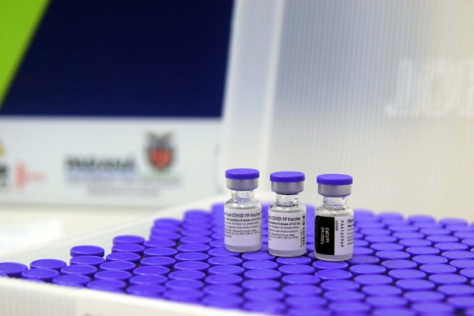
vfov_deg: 17.5
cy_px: 158
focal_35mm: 78
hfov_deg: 26.0
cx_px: 237
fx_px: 1027
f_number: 4
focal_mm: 52
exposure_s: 1/60
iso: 1400
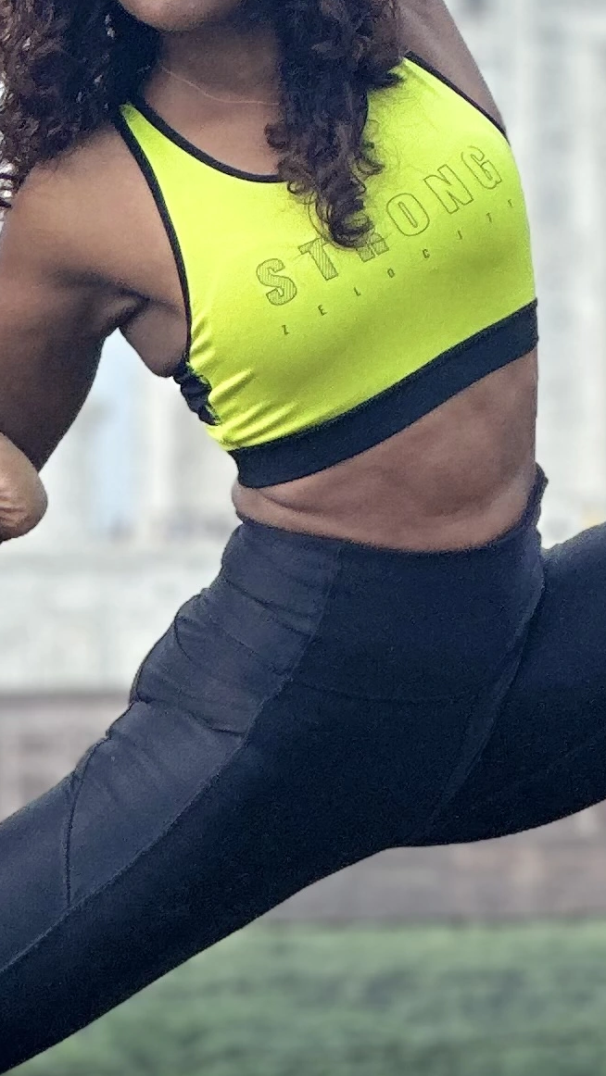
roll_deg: +0.5
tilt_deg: +10.0
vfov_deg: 7.3
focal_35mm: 291
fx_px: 8309
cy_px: -482
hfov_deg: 4.2
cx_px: 775
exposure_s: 1/382
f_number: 2.8
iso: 32
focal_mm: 9
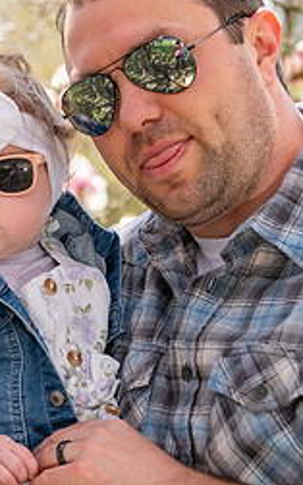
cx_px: 22
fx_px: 2258
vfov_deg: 12.2
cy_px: 160
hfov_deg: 7.7
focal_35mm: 171
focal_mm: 60
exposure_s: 1/1600
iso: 400
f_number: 4.5
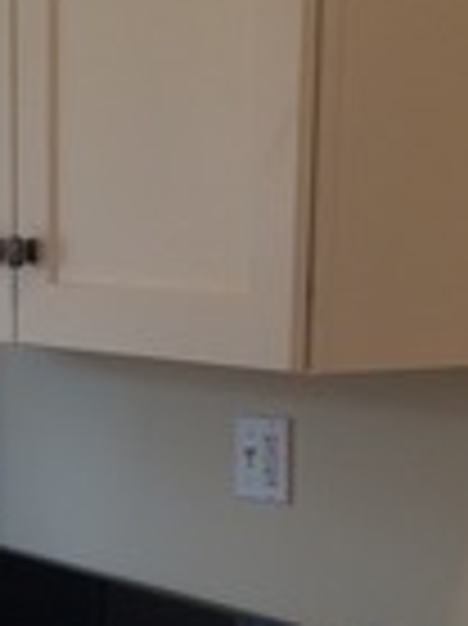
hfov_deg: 14.7
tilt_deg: -13.2
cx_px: 99
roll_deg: +1.1
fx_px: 1805
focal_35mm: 100
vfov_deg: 18.9
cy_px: 689
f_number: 2.2
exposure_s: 1/60
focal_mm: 4.15
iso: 40
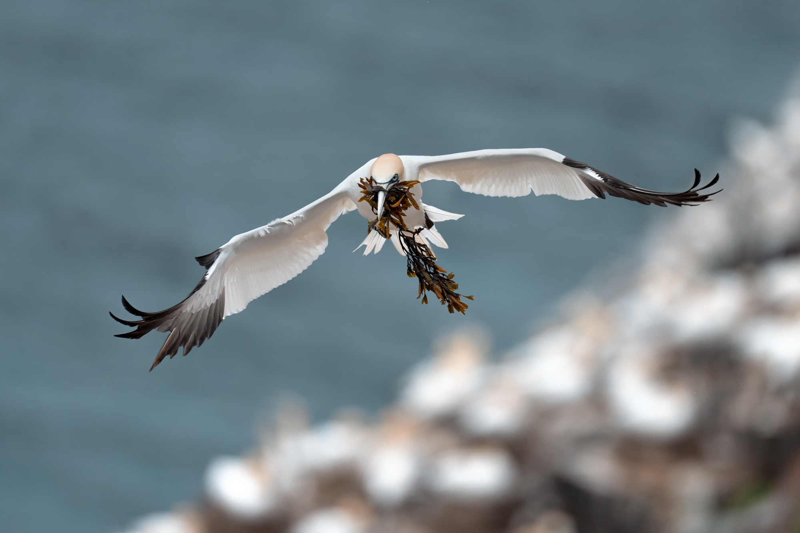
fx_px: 13331
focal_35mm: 600
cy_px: 266
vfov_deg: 2.3
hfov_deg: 3.4
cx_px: 400
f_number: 4
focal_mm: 600
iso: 1000
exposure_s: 1/4000
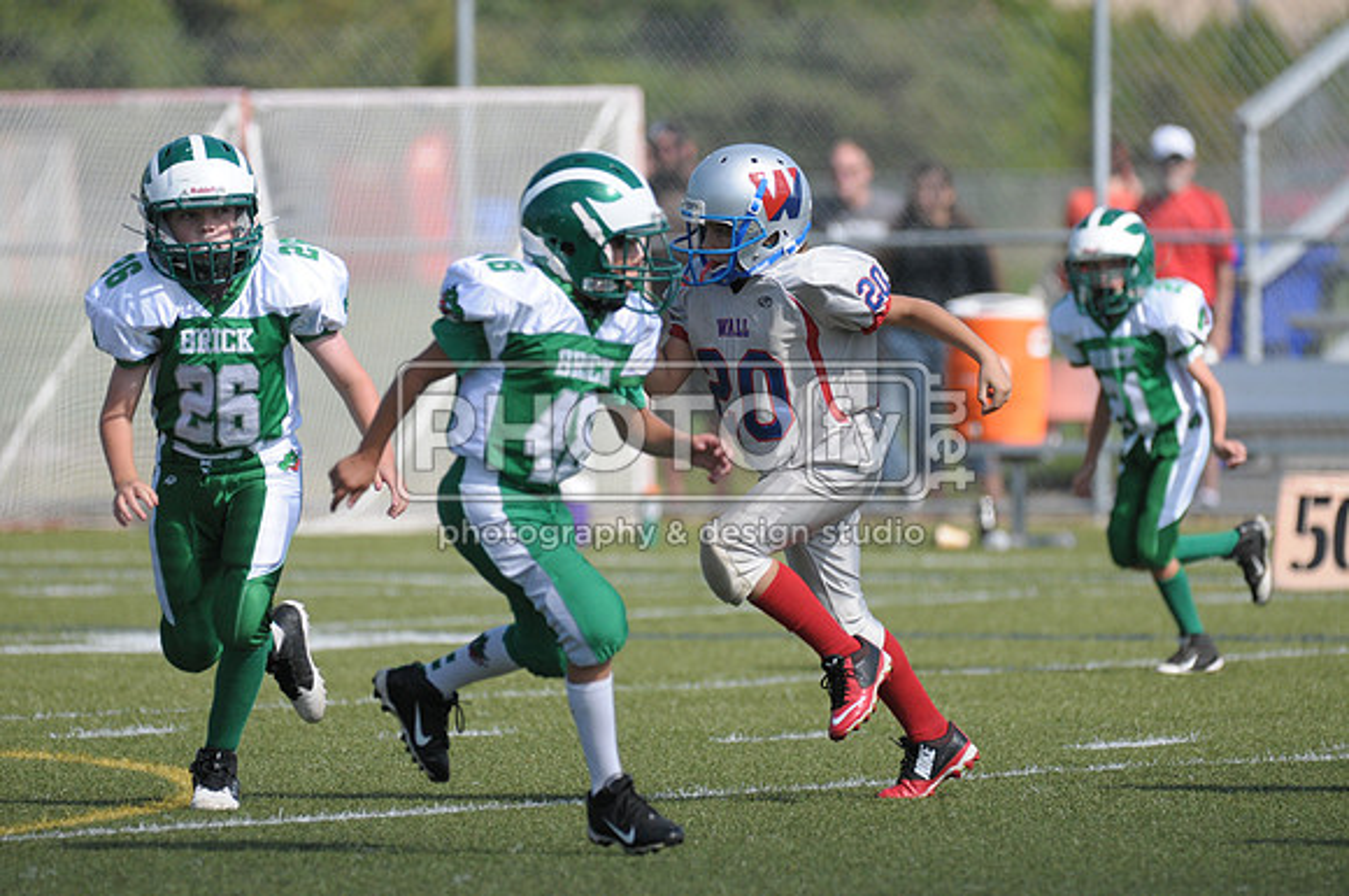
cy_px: 448
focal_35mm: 435
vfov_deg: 3.2
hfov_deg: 4.7
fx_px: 16278
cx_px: 674
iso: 640
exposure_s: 1/5000
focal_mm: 290
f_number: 4
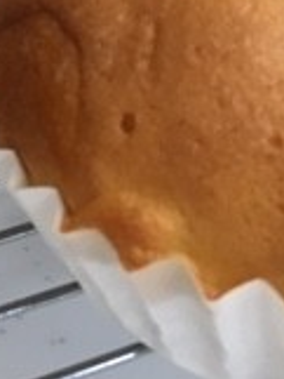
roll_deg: +3.1
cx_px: -143
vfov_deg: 16.4
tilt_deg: -25.3
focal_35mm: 115
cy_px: -68
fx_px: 1256
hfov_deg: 12.3
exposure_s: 1/30
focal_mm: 4.15
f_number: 2.2
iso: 80
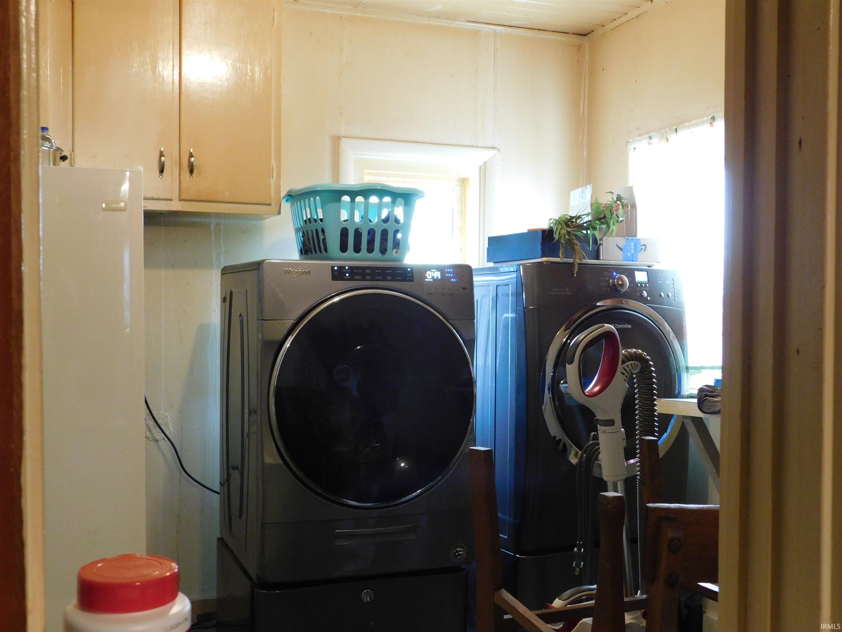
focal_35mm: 40
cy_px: 316
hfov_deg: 46.8
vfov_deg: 36.0
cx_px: 421
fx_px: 973
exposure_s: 1/10
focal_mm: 7.1
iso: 400
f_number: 3.6
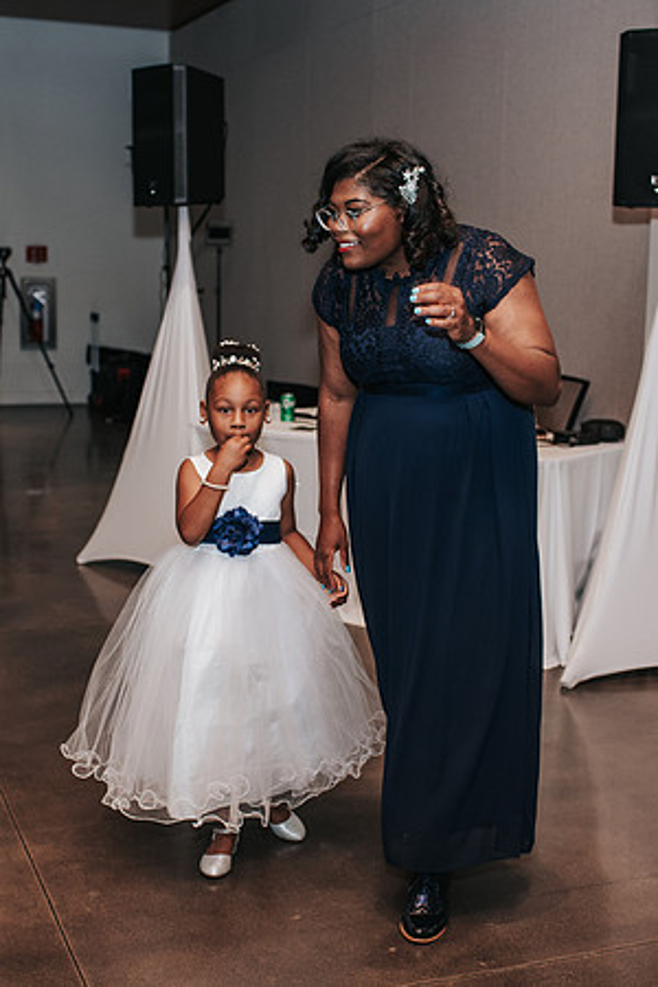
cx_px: 310
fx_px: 1438
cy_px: 494
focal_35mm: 52
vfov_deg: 37.9
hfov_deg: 25.8
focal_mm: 35
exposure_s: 1/160
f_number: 2.8
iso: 1000
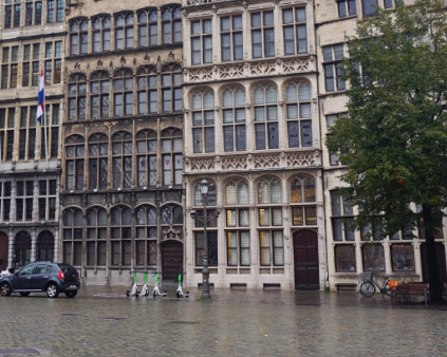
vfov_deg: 26.7
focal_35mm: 56
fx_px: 739
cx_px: 152
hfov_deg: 33.4
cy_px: 79
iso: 100
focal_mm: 21
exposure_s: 1/60
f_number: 5.6
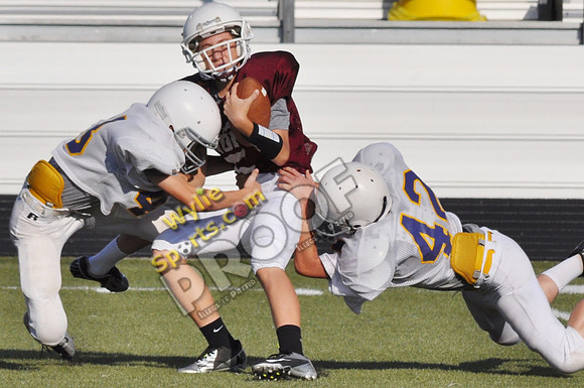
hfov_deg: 6.9
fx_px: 4860
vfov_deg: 4.6
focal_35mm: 300
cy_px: 194
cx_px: 292
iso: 360
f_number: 8
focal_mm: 200
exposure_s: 1/2000
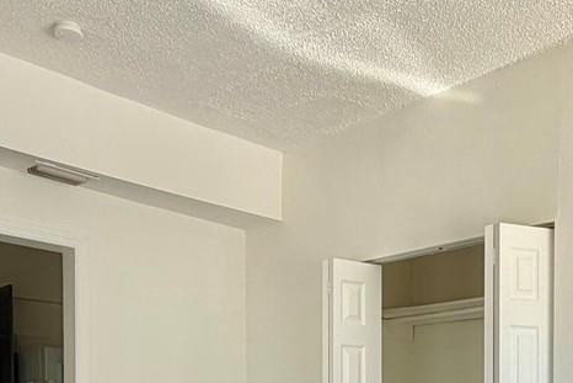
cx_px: 375
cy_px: 453
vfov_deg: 24.6
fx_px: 796
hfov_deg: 39.2
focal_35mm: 50
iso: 40
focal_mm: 2.22
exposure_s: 1/128
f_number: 2.2
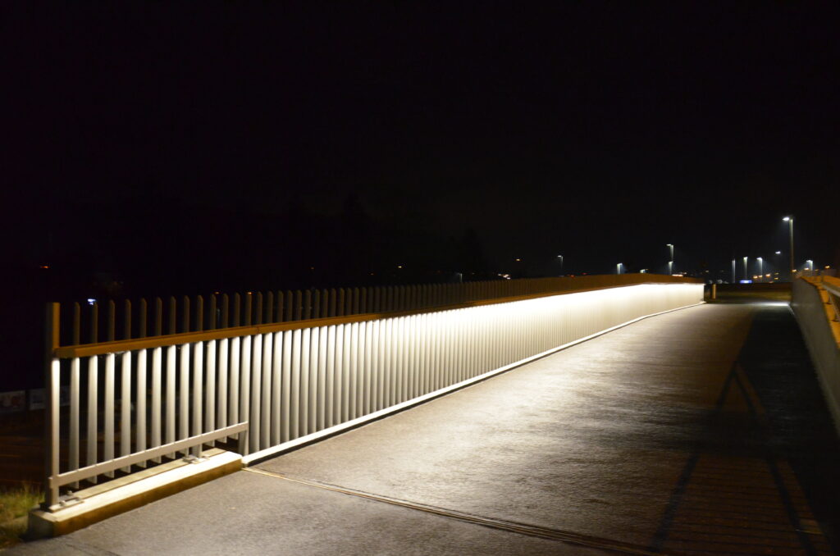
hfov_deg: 67.5
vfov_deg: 47.7
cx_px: 420
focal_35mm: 27
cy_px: 278
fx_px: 629
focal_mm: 18
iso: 3200
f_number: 3.5
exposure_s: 1/10
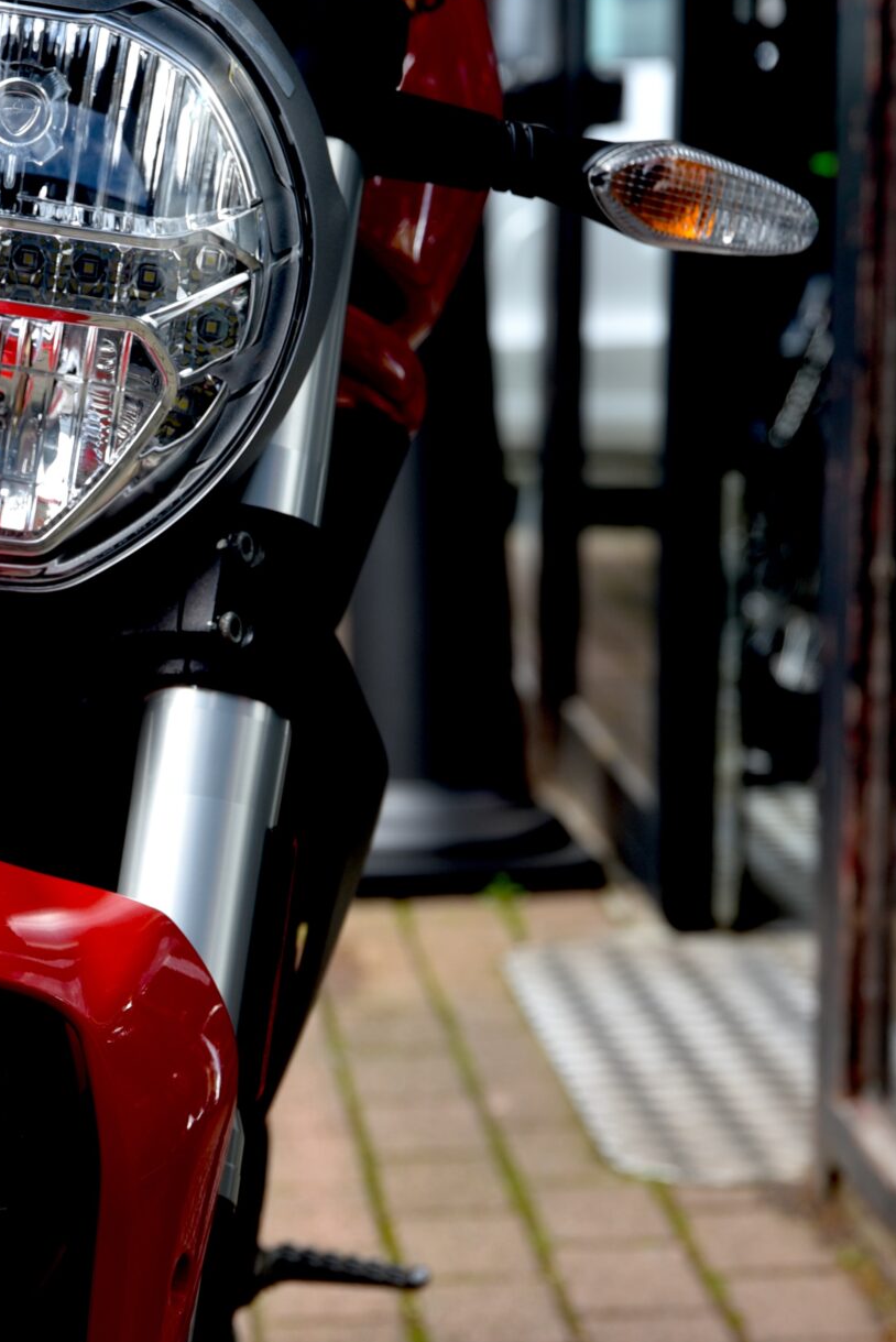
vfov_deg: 14.0
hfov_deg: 9.3
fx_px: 5481
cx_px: 16
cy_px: 689
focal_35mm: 147
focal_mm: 70
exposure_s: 1/125
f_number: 5.6
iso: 100
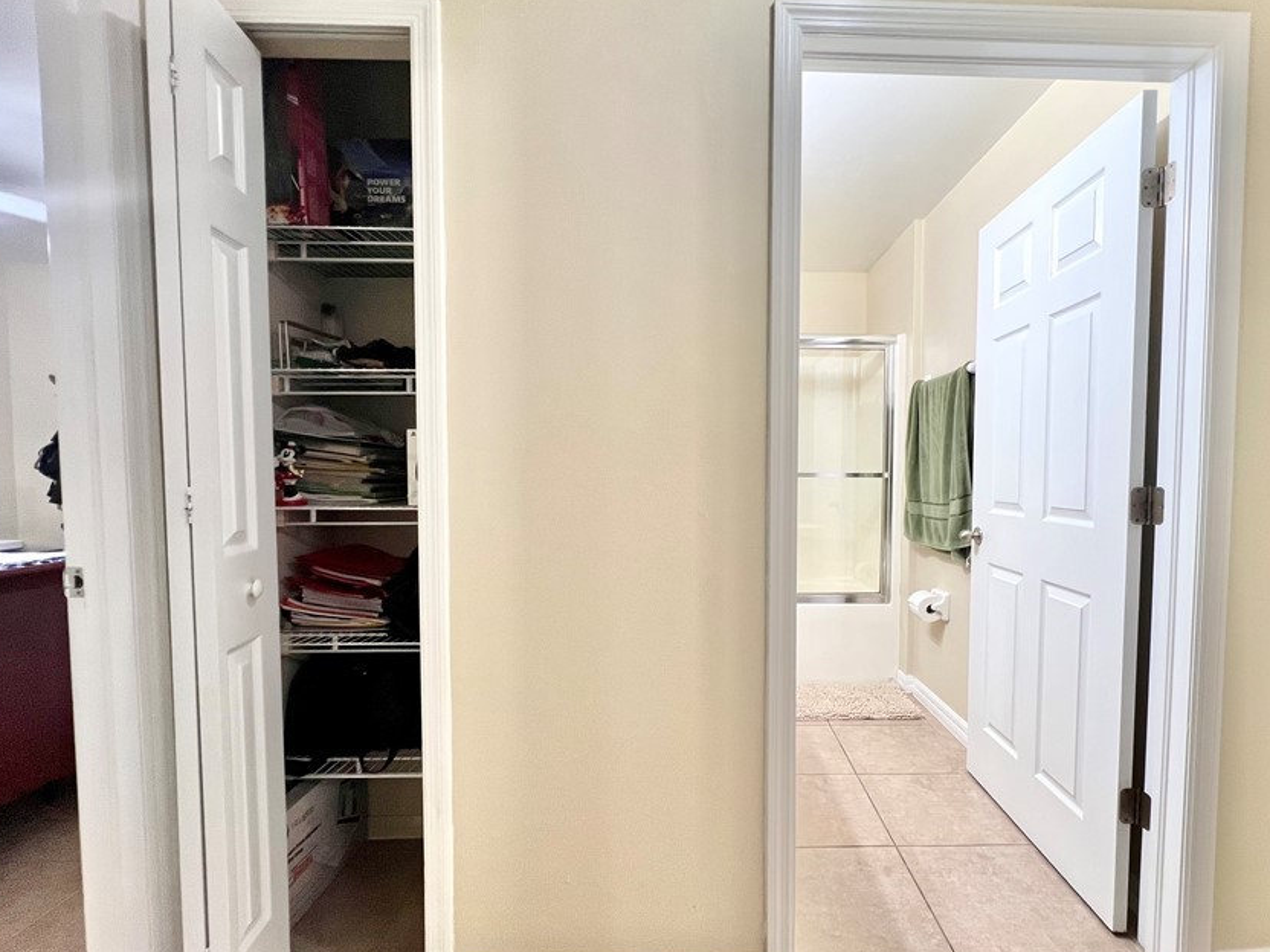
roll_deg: +0.0
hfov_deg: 94.1
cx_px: 710
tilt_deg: -4.0
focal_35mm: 16
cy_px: 505
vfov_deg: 78.0
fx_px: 587
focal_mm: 1.57
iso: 125
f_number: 1.8
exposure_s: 1/120
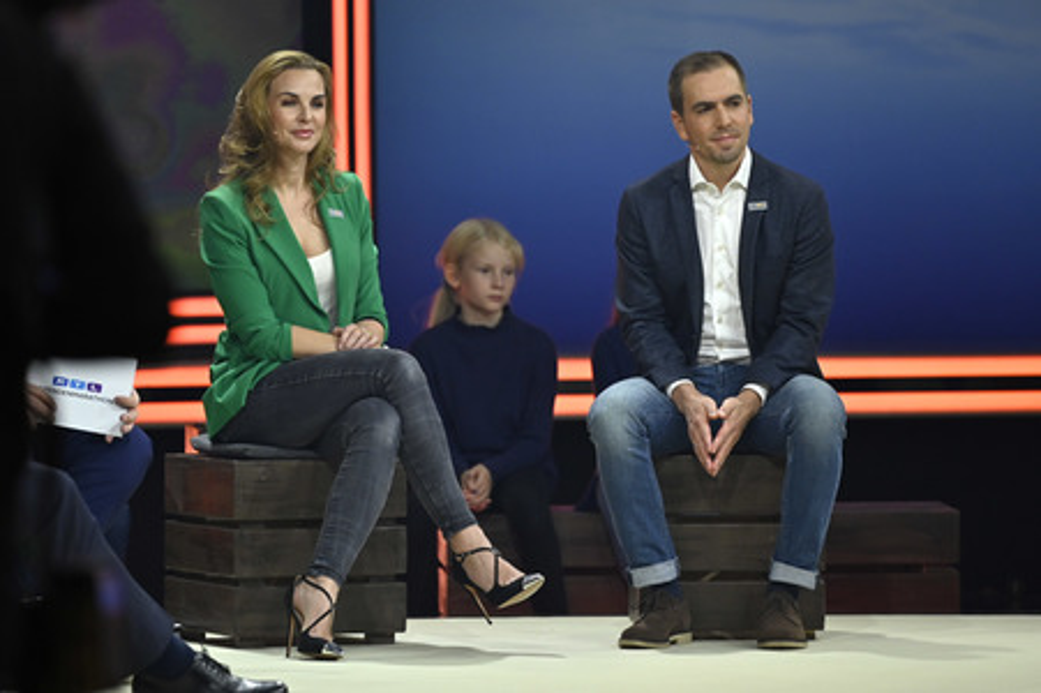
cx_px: 520
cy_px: 346
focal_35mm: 200
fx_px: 5779
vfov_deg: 6.9
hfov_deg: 10.3
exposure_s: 1/500
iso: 1000
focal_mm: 200
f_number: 2.8
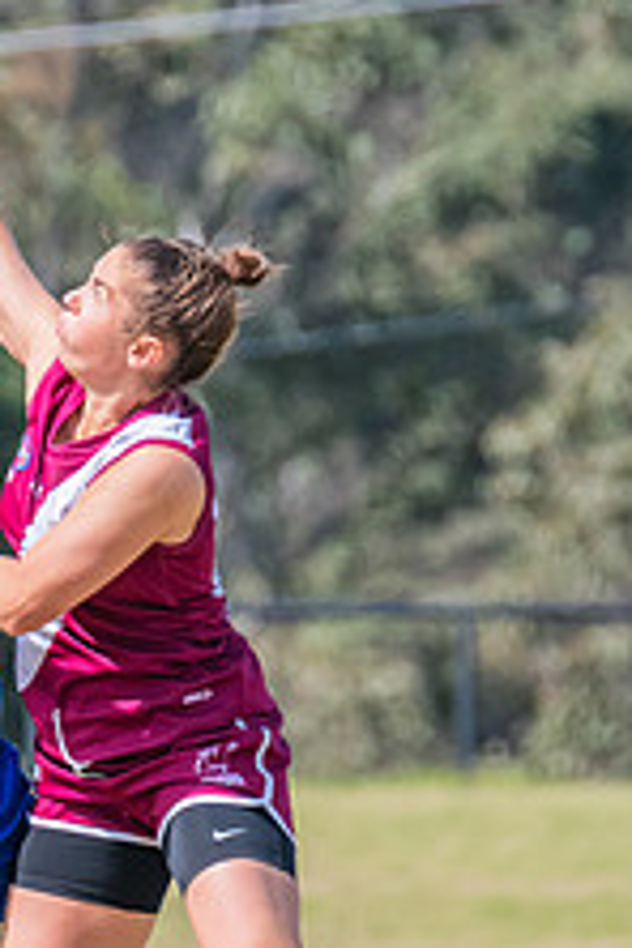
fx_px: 39839
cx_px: -185
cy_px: 690
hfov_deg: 0.9
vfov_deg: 1.4
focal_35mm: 1513
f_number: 10
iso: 800
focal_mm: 420
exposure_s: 1/1250
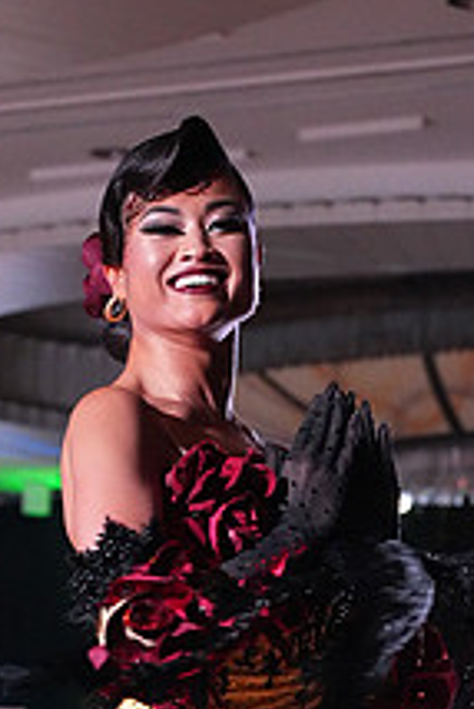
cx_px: 194
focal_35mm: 190
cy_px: 904
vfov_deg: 10.6
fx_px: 3746
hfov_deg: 7.2
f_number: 5
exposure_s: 1/400
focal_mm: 70
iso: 10000
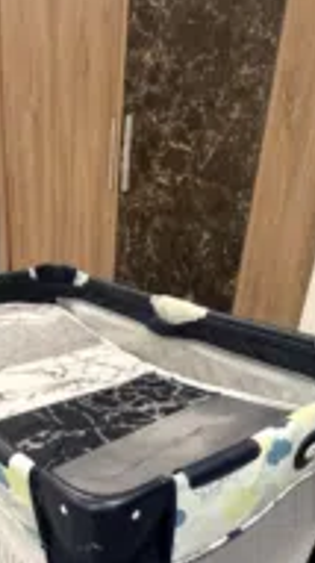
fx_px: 477
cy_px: 413
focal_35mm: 32
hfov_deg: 35.8
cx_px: 82
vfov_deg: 58.3
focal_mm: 2.22
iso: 500
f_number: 2.2
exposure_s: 1/50
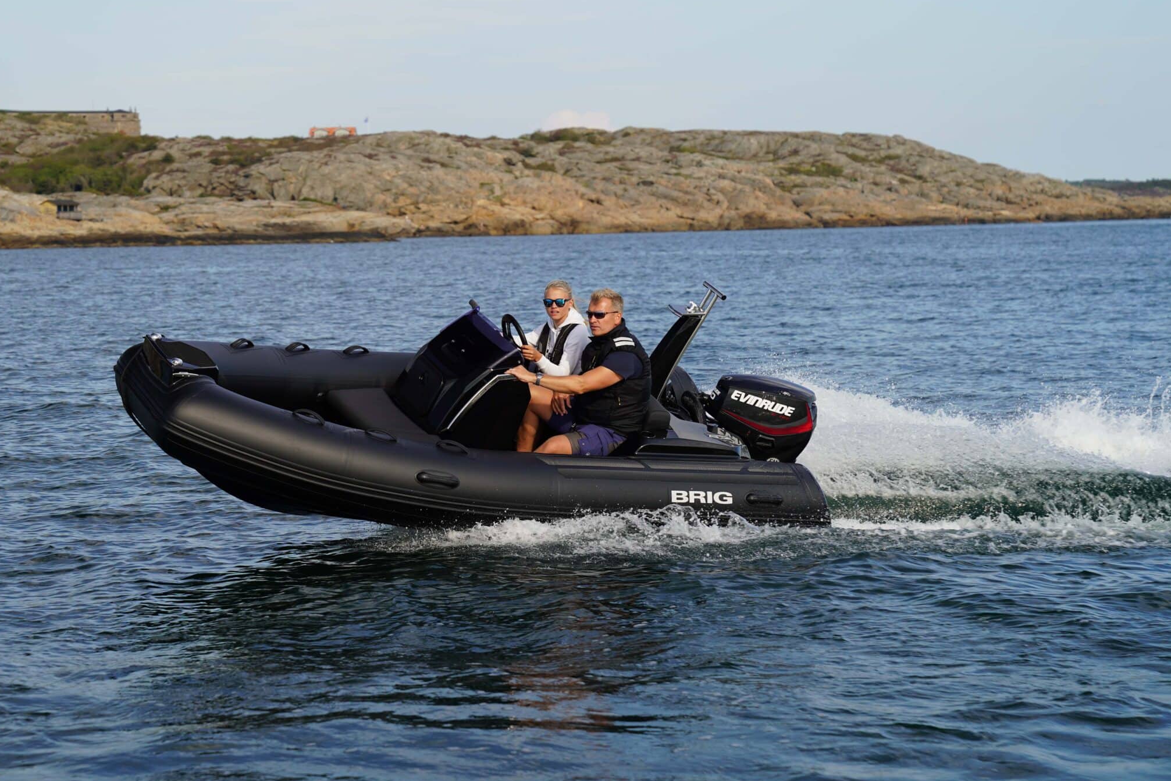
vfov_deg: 15.4
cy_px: 363
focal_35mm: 89
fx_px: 2895
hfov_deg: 22.8
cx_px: 442
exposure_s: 1/800
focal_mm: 70
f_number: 4
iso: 200
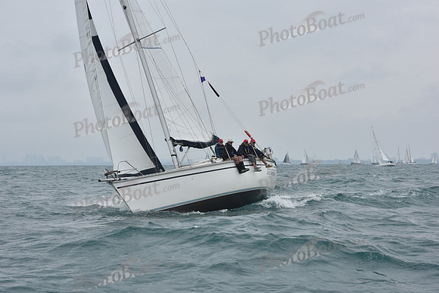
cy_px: 146
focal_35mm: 78
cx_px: 220
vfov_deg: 17.5
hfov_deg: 26.0
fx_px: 951
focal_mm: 78
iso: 250
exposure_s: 1/800
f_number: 10
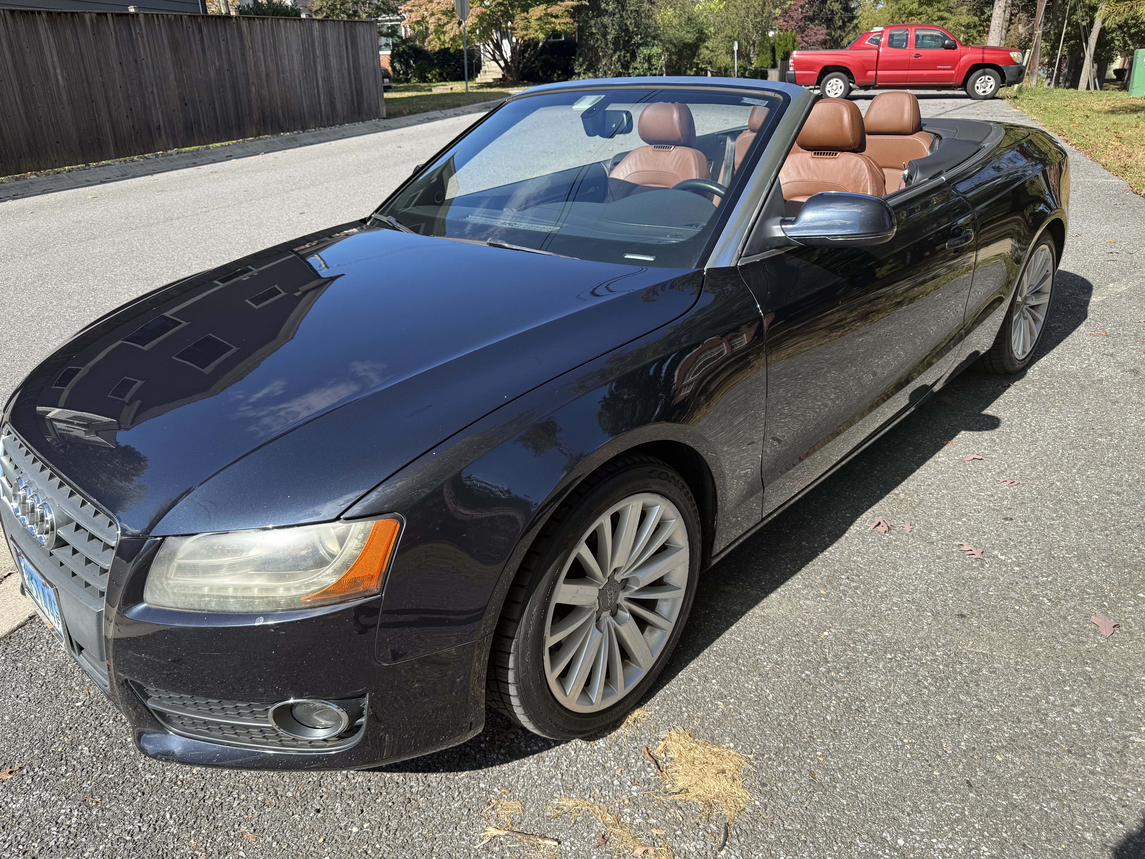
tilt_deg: -22.4
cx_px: 572
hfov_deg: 71.6
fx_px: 794
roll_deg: +1.3
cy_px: 430
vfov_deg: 56.8
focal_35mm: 24
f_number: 1.78
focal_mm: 6.76
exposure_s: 1/1855
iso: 80
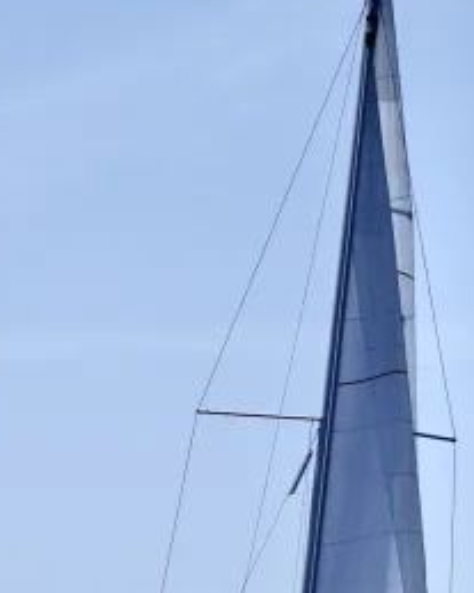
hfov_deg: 5.0
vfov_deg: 6.2
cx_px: 256
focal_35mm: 309
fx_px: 5415
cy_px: 712
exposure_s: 1/800
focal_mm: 63
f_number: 13
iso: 200
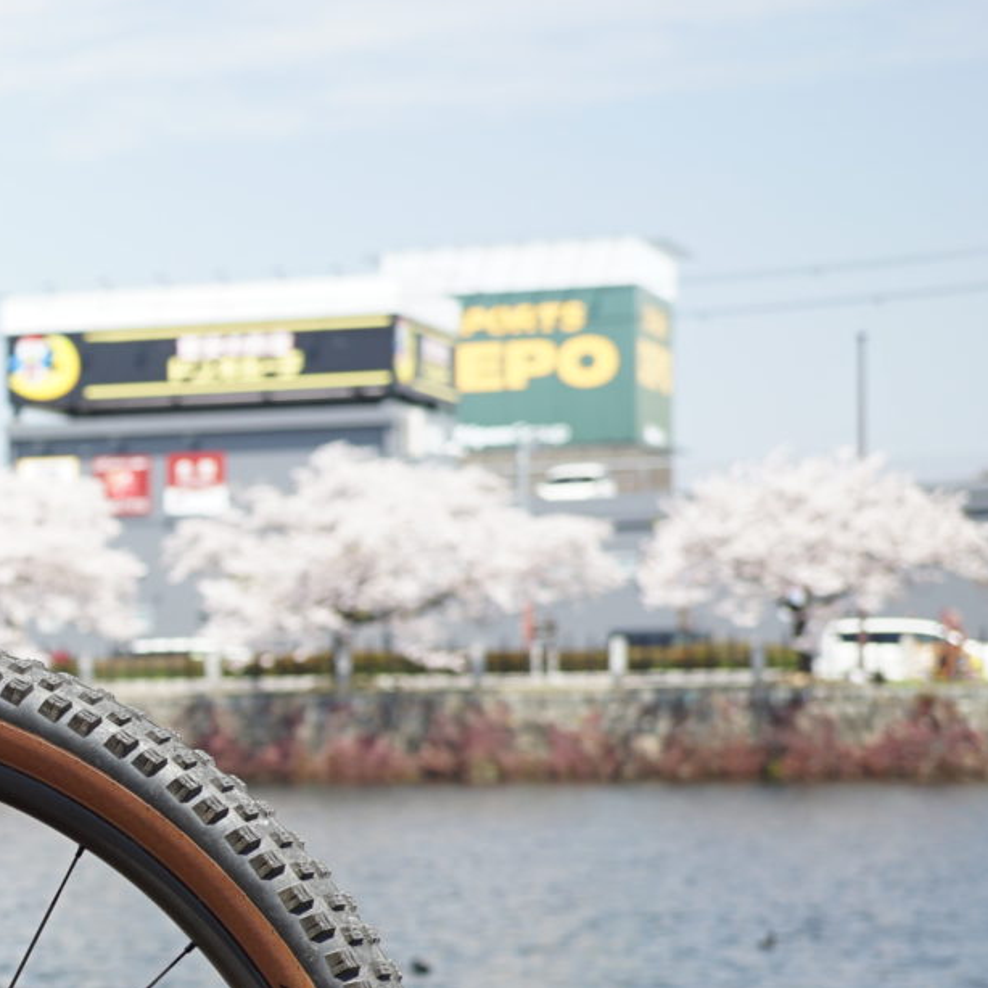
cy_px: 801
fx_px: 4004
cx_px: -988
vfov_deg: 14.0
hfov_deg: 12.4
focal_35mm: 124
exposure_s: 1/100
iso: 100
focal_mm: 35
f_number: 4.5
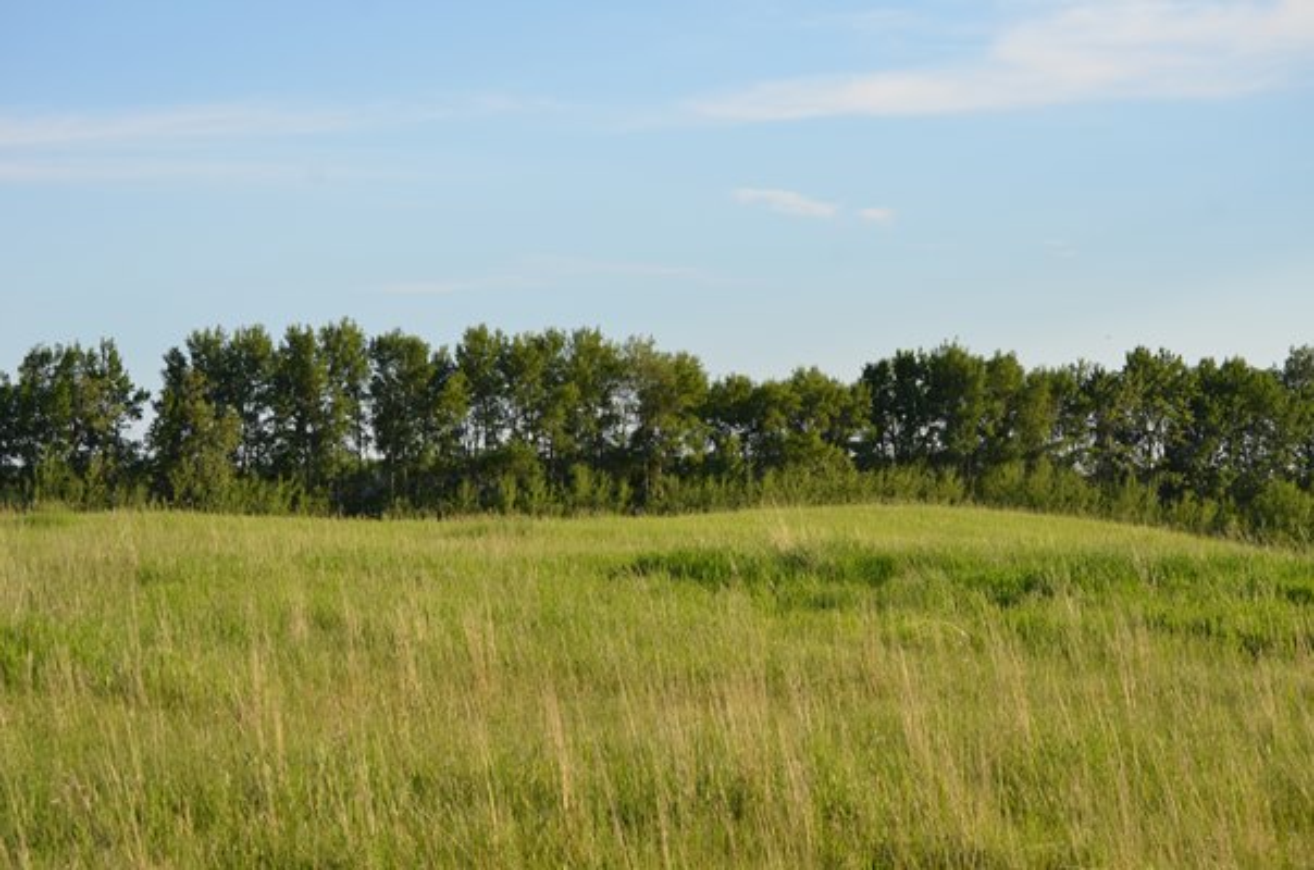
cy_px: 435
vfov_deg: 16.5
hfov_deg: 24.7
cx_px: 657
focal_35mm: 82
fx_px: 3005
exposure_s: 1/250
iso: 140
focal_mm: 55
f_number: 8
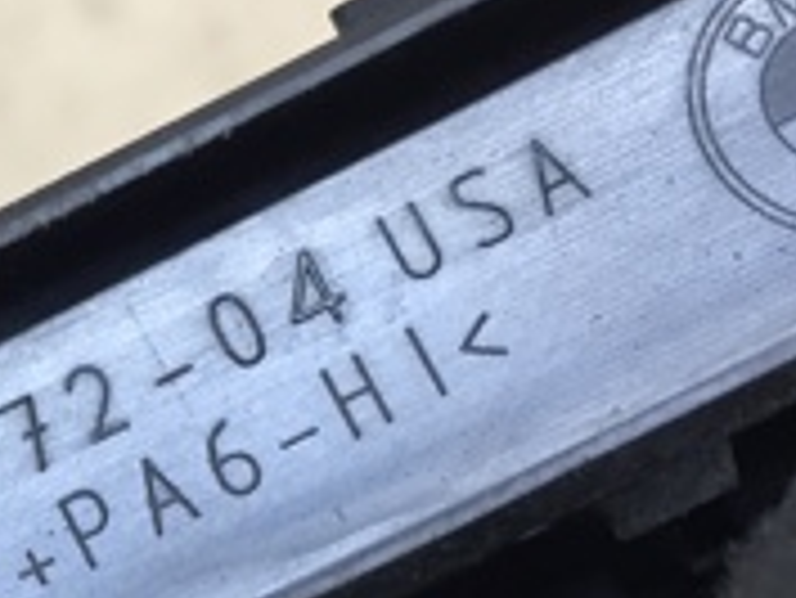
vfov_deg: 13.9
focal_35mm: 105
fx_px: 2416
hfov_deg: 17.4
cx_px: -279
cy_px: 616
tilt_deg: -55.5
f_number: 2.2
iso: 100
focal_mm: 4.15
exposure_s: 1/33
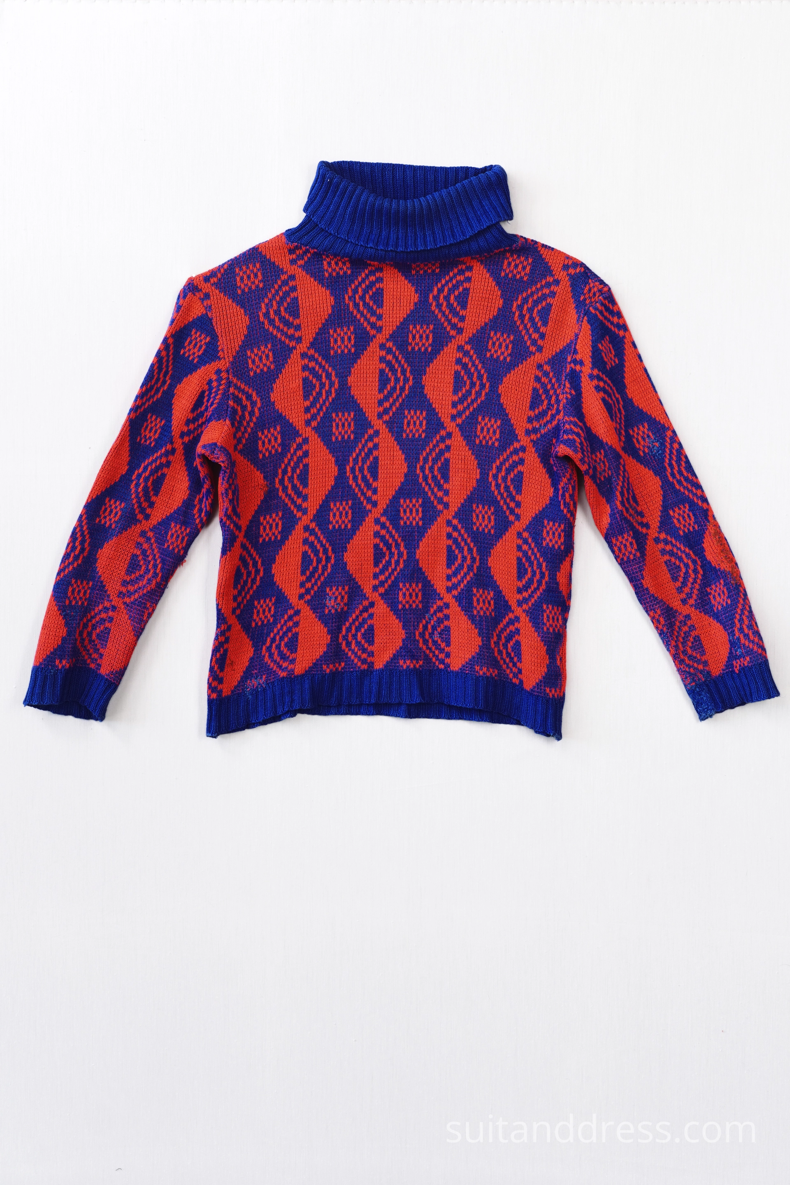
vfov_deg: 41.1
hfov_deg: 28.1
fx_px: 1580
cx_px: 395
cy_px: 592
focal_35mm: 48
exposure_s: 1/60
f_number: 6.3
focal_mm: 32
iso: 320
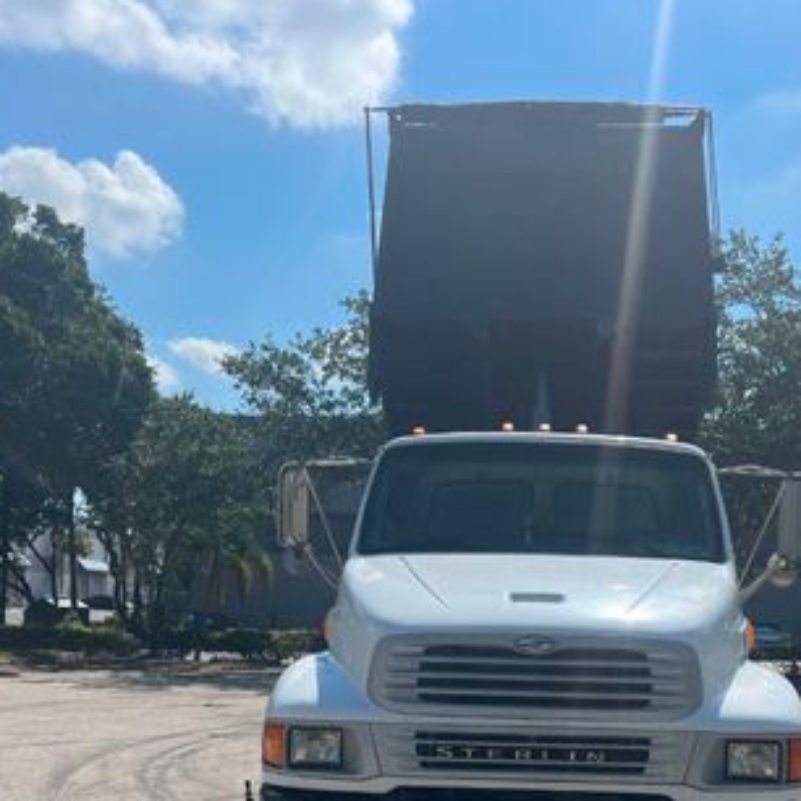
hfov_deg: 35.1
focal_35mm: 48
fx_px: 1257
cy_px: 613
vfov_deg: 34.5
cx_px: 513
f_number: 1.5
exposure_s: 1/6993
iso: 50
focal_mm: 5.7
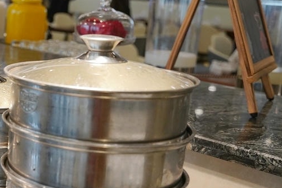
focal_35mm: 67
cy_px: 114
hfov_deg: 27.1
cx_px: -42
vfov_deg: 20.3
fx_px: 525
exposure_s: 1/160
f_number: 4
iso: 800
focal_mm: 28
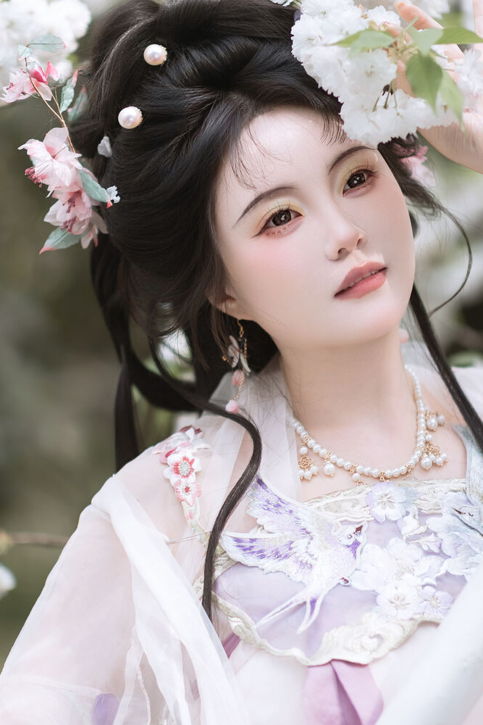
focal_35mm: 153
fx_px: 3078
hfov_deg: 9.0
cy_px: 279
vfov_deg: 13.4
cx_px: 354
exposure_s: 1/2500
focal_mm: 85
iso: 100
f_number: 1.4
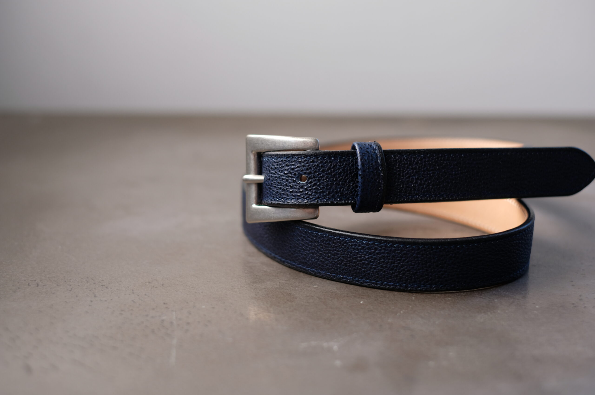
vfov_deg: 25.5
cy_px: 198
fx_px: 875
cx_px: 298
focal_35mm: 53
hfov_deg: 37.5
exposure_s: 1/180
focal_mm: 35
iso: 200
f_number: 2.2
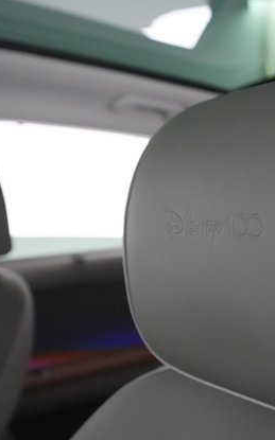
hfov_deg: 28.4
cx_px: 233
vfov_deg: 45.3
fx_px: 528
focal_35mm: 44
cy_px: 225
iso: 20000
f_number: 4.5
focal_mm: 28
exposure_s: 1/250
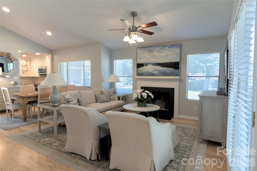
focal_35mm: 20
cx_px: 128
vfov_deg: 62.0
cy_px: 86
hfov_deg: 84.0
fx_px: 143
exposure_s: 1/6
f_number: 7.1
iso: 100
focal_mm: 20
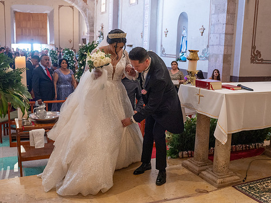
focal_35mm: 39
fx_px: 305
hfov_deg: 47.9
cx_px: 134
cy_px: 101
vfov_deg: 36.8
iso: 2500
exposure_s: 1/100
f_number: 4
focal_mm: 35
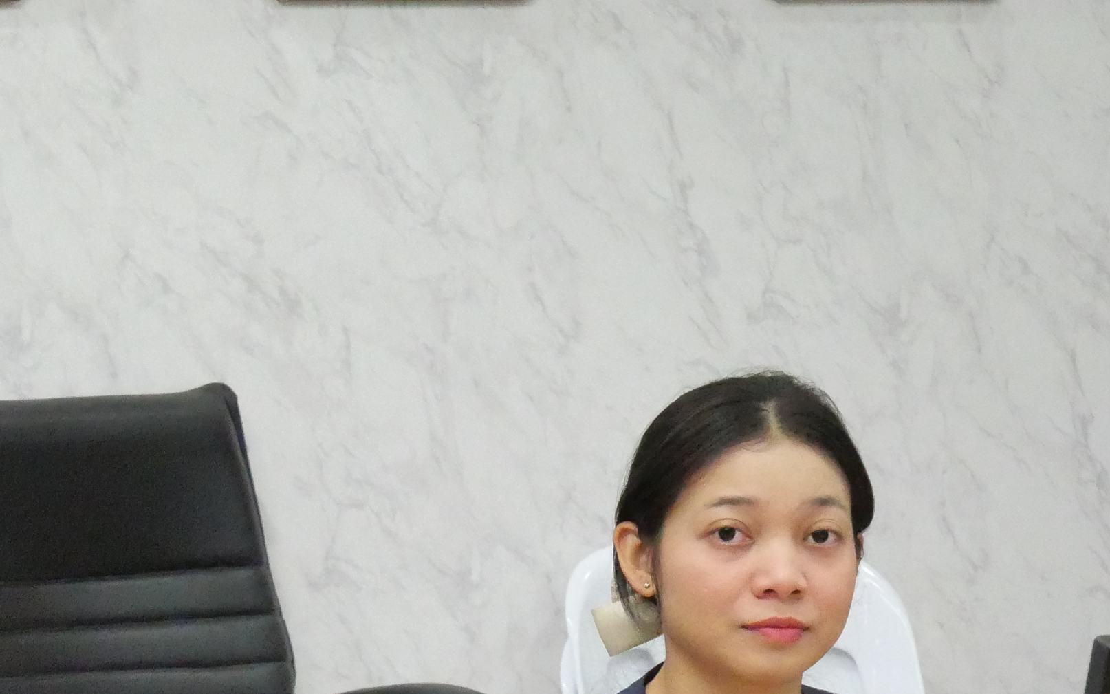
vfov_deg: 6.9
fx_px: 5748
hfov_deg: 10.9
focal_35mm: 190
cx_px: 0
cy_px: 754
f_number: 5.6
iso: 6400
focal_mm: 39
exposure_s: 1/100
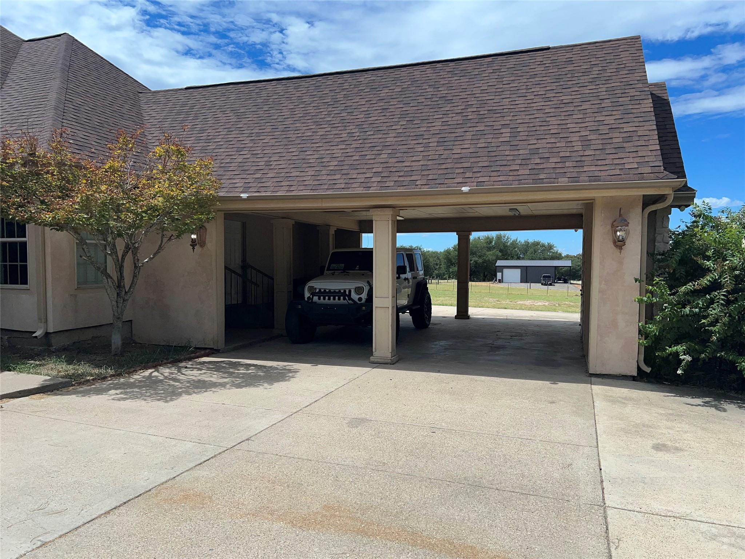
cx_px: 372
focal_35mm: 26
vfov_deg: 53.1
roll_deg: -0.5
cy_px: 280
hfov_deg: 67.3
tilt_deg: -2.4
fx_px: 560
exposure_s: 1/10309
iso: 32
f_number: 1.5
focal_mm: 5.7
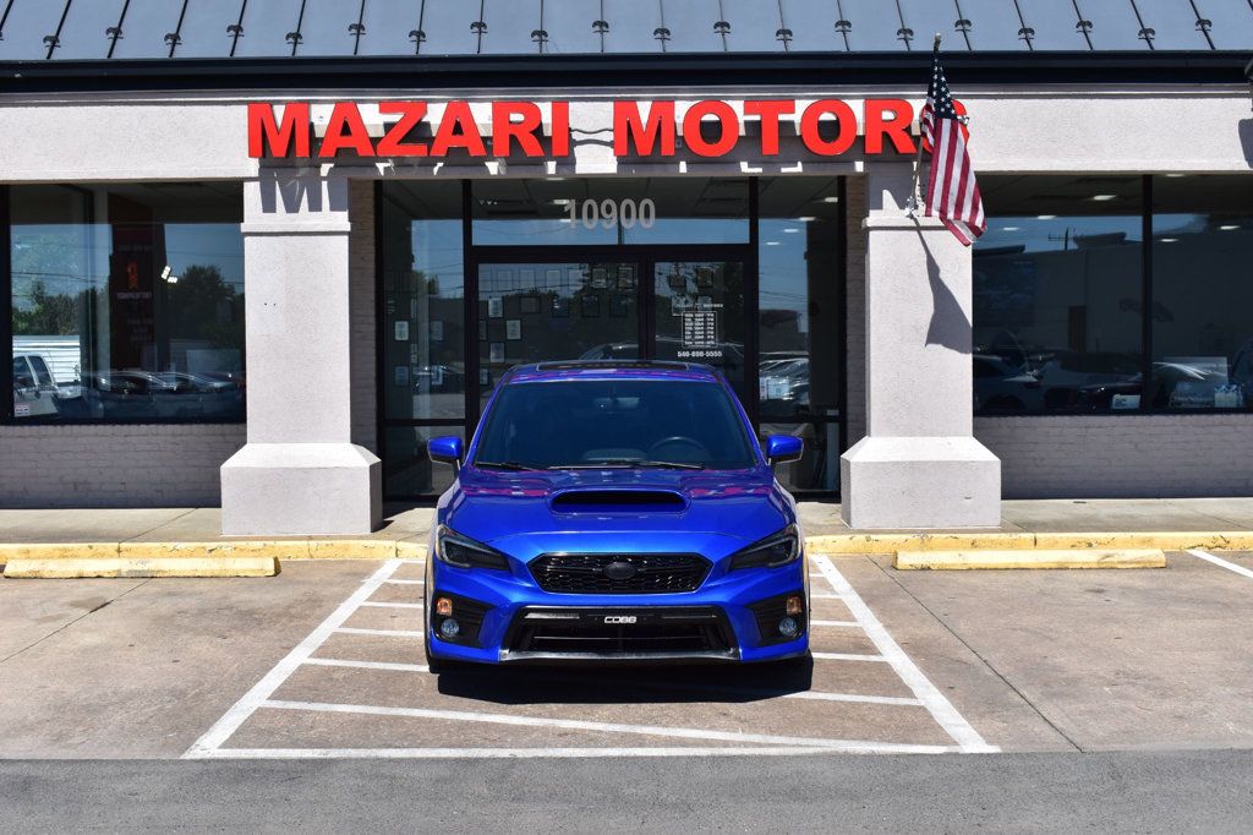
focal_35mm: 46
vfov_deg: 28.9
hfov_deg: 42.3
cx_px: 626
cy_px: 418
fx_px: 1618
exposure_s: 1/500
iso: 320
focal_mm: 31
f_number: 11
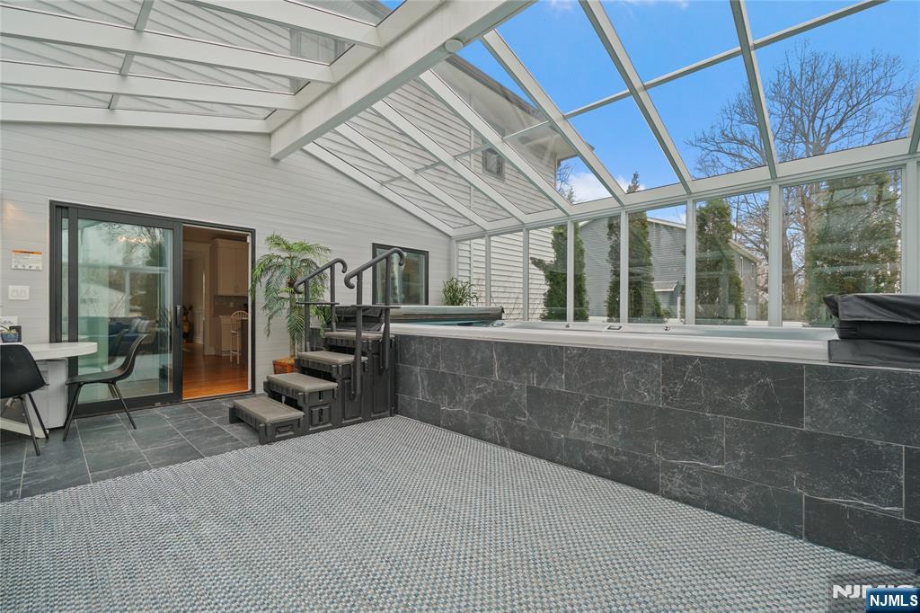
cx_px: 460
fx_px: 383
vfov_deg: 77.3
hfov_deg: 100.4
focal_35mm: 15
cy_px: 306
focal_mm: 10
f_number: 9.5
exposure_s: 1/10
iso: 100
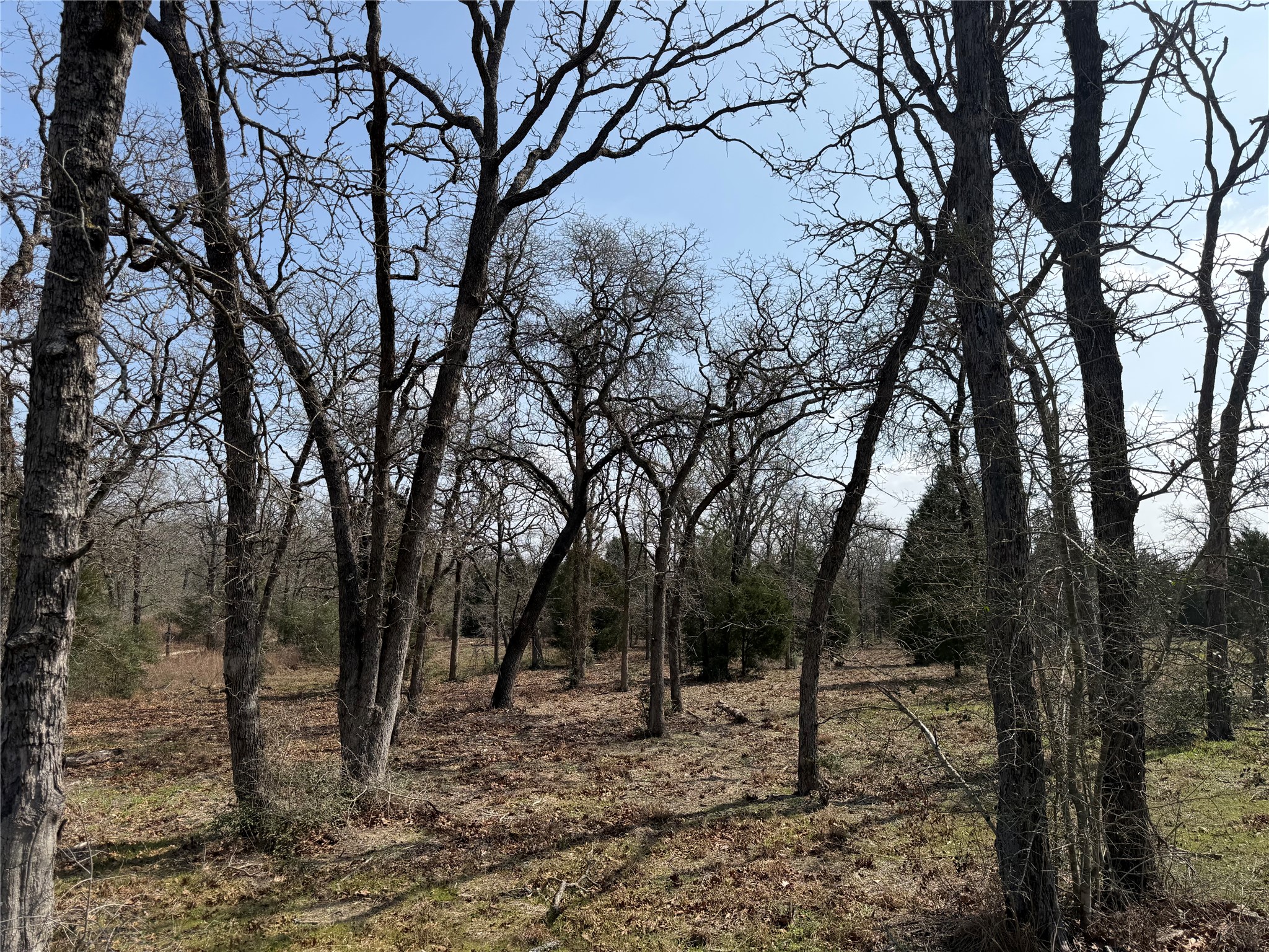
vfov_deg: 56.8
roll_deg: +0.0
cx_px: 634
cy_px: 476
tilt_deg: +7.8
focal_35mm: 24
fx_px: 880
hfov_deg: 71.6
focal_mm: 6.76
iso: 80
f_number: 1.78
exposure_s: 1/6173
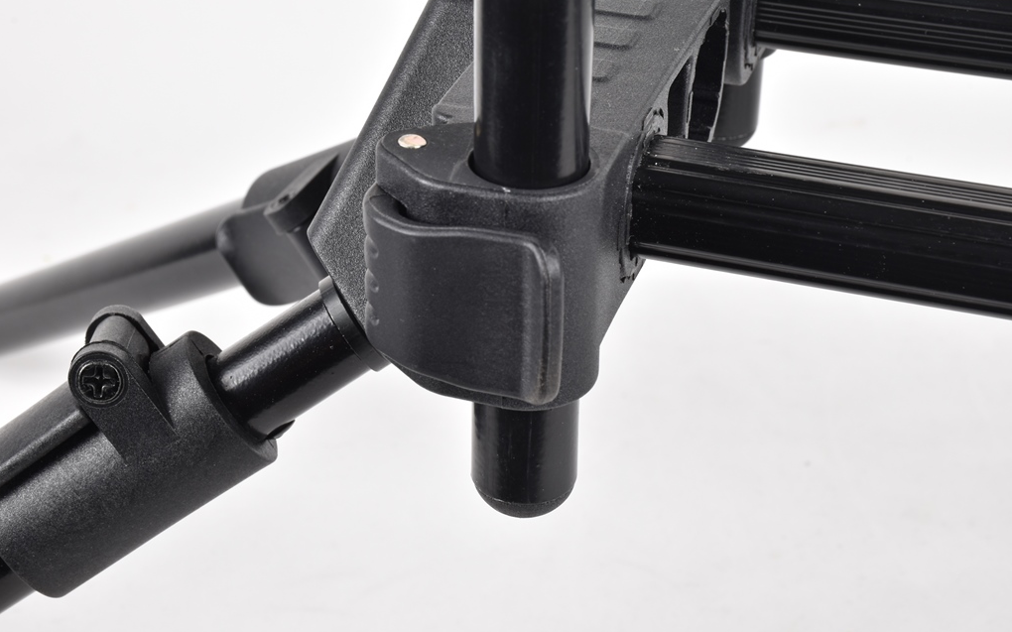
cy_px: 332
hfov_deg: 24.1
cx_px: 505
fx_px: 2371
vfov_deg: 15.2
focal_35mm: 86
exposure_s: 1/4
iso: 100
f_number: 20
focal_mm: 56
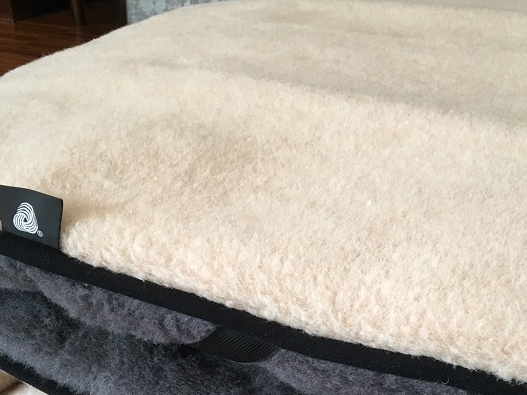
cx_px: 299
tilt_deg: -28.6
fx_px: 837
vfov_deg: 26.1
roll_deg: -2.0
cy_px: 310
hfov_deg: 34.9
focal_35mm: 55
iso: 50
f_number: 2.2
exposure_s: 1/33
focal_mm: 4.15
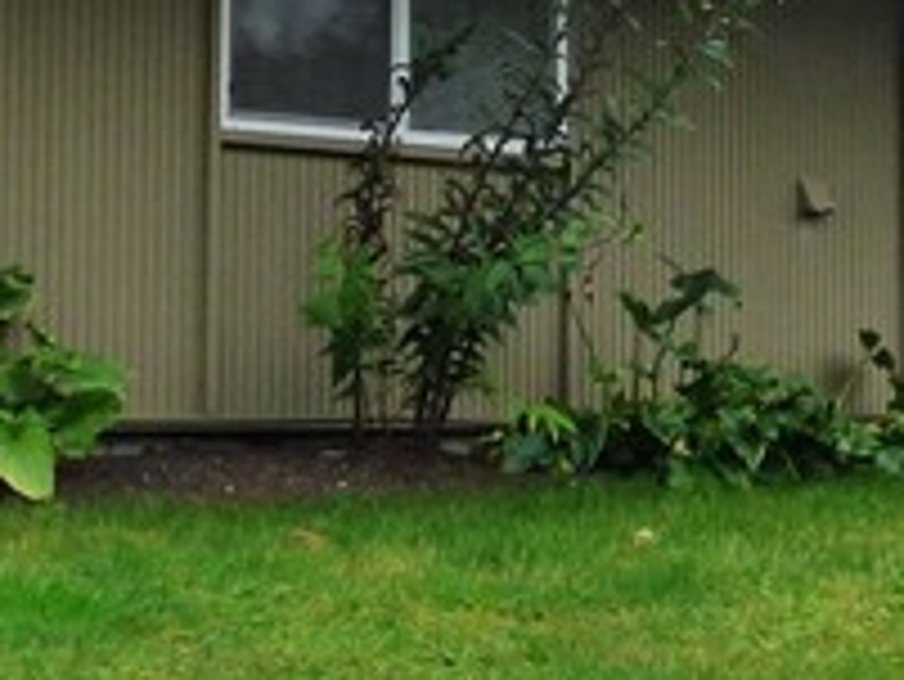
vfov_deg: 13.2
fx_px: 2927
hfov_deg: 17.5
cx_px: 670
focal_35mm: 112
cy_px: 203
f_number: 2.9
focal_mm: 3.88
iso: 160
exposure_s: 1/800
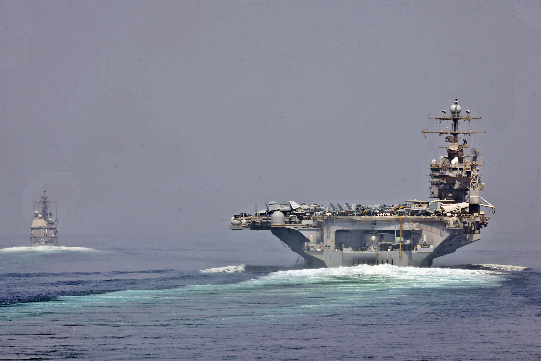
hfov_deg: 5.1
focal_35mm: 401
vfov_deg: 3.4
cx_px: 271
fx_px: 6026
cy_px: 180
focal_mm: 400
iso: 500
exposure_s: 1/1000
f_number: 20
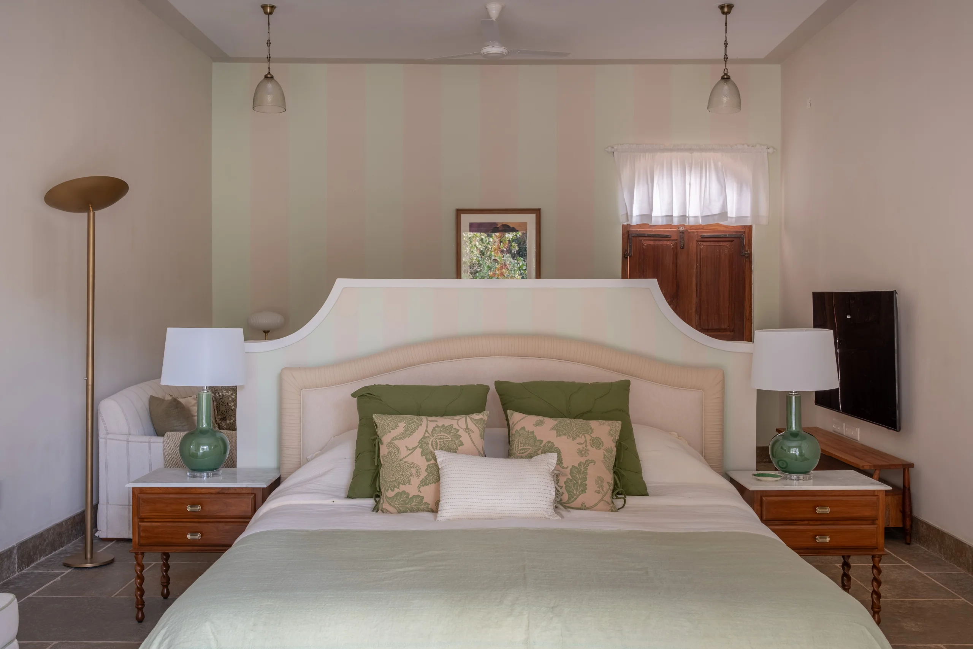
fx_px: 946
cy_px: 324
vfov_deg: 37.9
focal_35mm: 35
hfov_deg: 54.4
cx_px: 486
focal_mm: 23
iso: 125
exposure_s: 1/25
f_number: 5.6
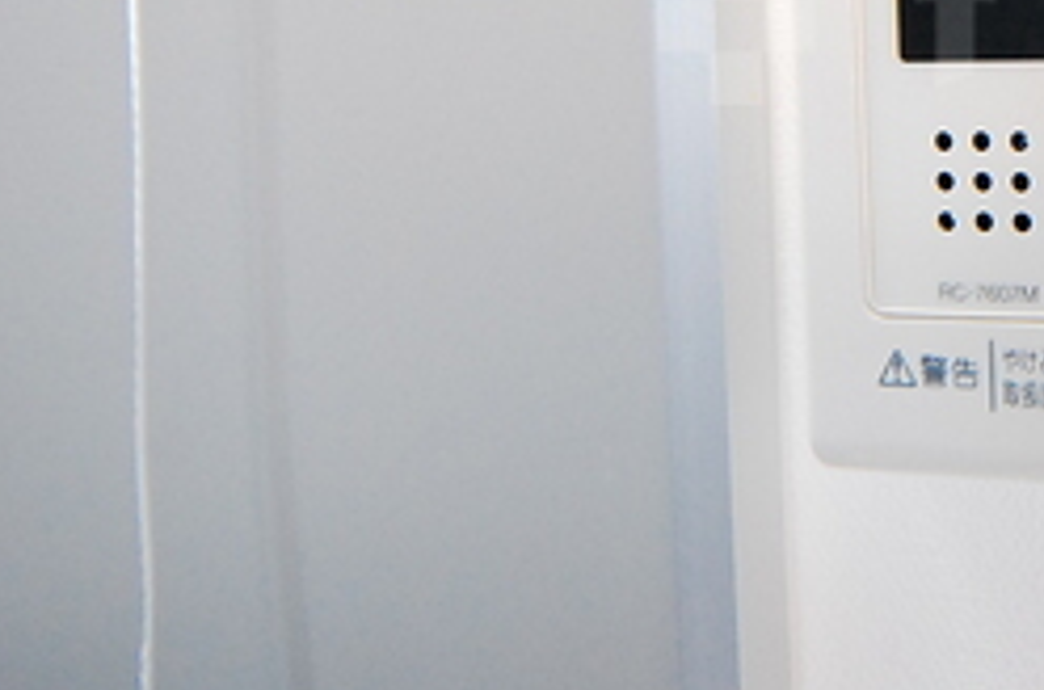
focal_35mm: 31
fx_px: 897
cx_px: 1288
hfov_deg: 39.9
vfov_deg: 38.2
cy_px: 25
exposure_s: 1/80
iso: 1600
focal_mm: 8
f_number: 4.5
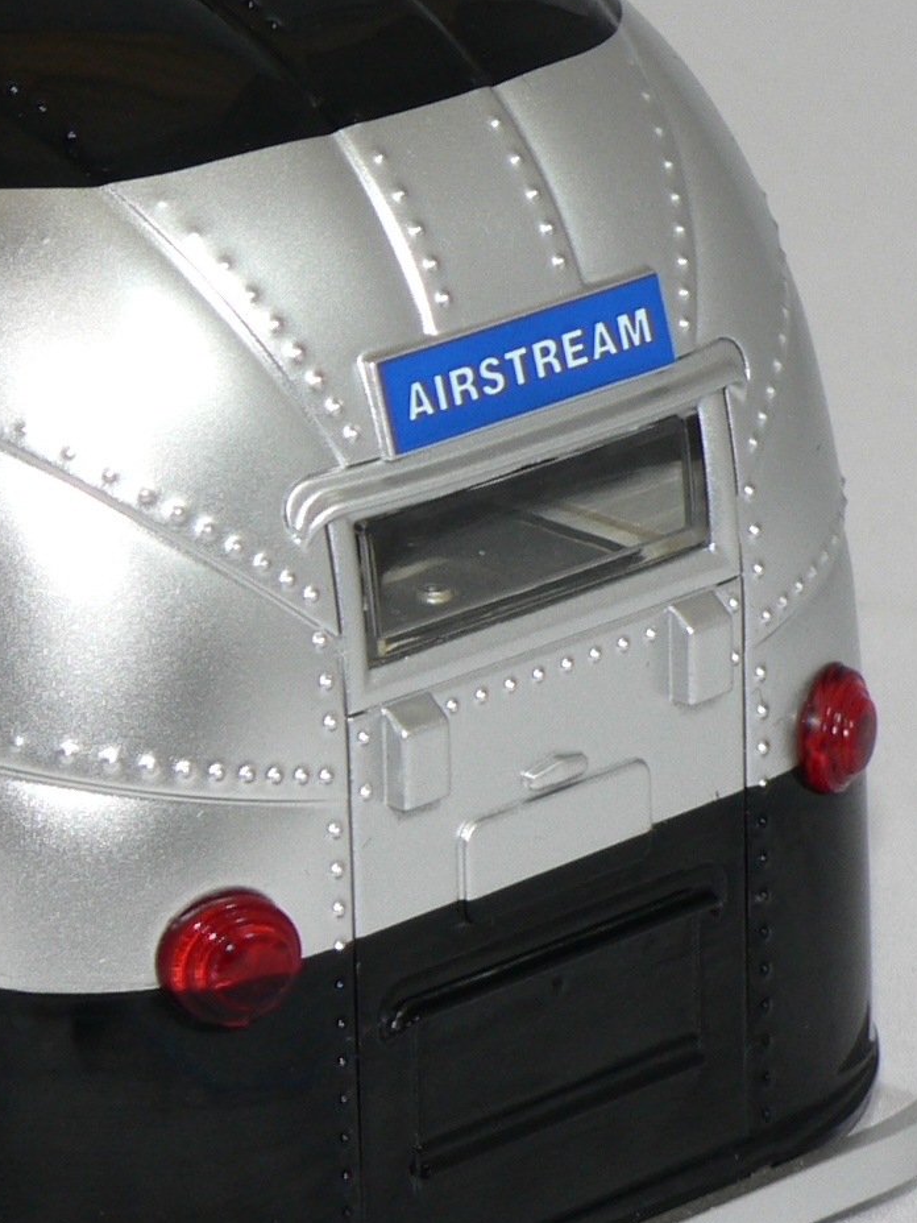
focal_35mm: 218
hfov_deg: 6.8
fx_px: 7700
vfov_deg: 9.1
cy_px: 575
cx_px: -289
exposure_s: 1/60
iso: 80
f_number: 3.2
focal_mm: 13.1
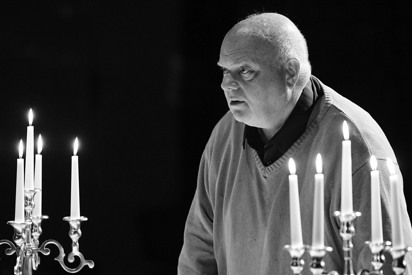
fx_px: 3433
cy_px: 138
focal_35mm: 300
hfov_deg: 6.9
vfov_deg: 4.6
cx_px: 206
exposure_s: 1/200
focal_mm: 200
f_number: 2.8
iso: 4000
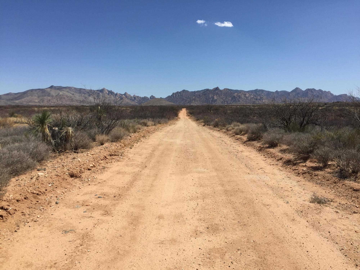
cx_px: 180
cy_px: 135
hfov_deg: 61.7
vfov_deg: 48.2
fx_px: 302
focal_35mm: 29
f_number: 2.2
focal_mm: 4.15
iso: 32
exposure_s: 1/3300
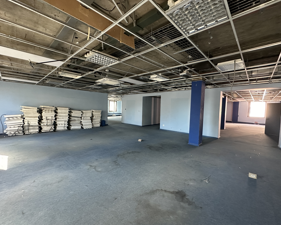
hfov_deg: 96.7
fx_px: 125
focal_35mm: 15
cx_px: 148
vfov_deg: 84.0
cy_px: 116
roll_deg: -1.8
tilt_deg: -5.0
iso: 640
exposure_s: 1/60
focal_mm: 2.22
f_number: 2.2
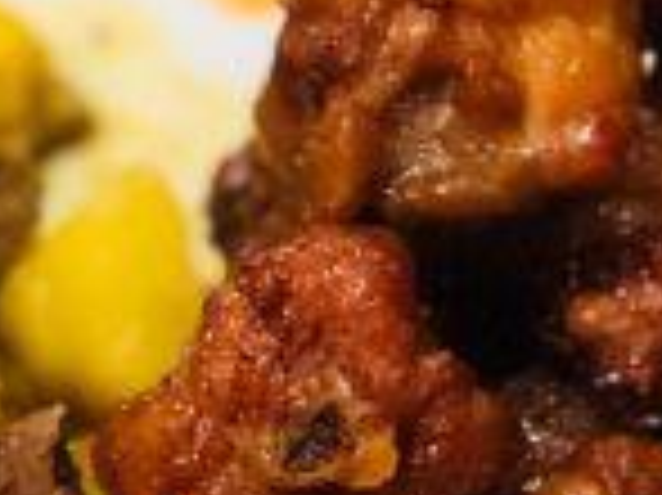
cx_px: -536
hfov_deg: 7.1
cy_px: 952
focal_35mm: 272
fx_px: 5198
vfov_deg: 5.4
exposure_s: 1/50
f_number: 2.8
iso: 250
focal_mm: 6.6
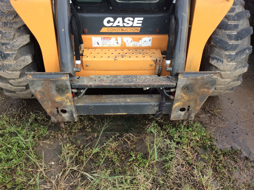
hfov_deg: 56.9
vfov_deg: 44.1
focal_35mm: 32
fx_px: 234
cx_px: 127
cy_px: 95
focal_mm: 3.3
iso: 32
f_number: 2.4
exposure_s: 1/323
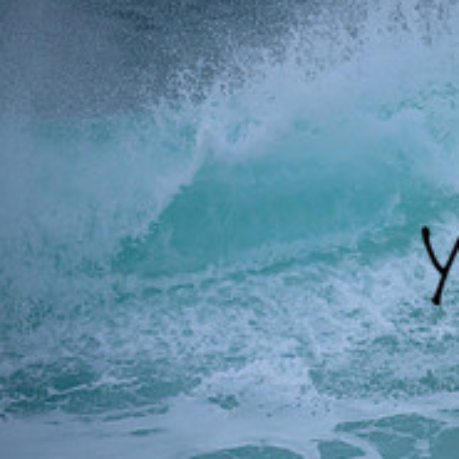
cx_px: 677
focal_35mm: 2137
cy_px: 244
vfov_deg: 0.8
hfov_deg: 0.8
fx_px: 32059
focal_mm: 800
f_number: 6.3
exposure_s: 1/2000
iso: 720
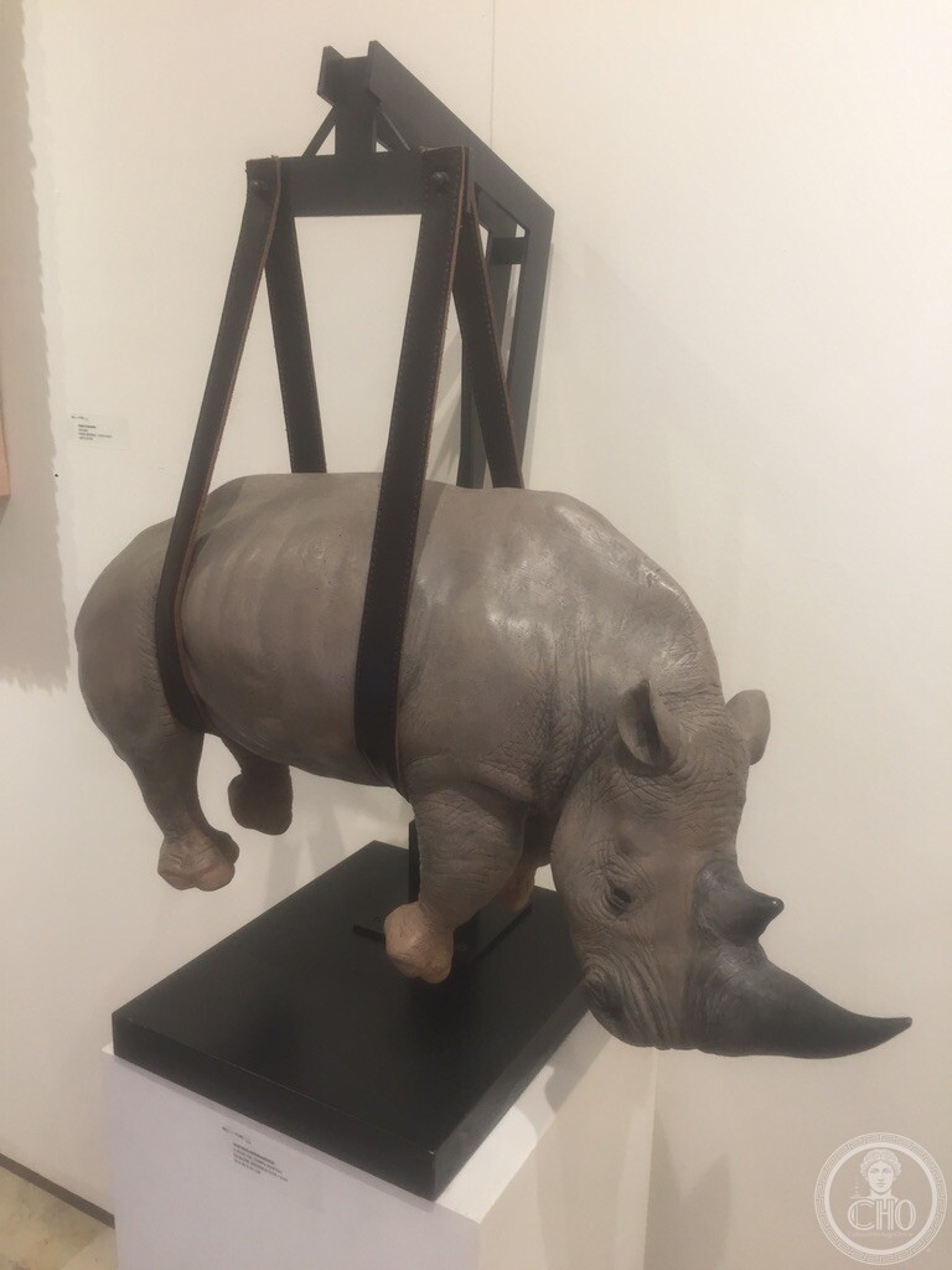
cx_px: 476
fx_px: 1063
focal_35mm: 29
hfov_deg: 48.2
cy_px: 635
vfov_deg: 61.7
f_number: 2.2
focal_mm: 4.15
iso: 125
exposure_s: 1/33
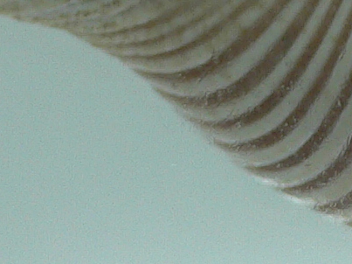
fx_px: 1779
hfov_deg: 10.9
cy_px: -353
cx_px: 512
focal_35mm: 175
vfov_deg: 7.9
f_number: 2.8
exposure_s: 1/60
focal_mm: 4.6
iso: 80
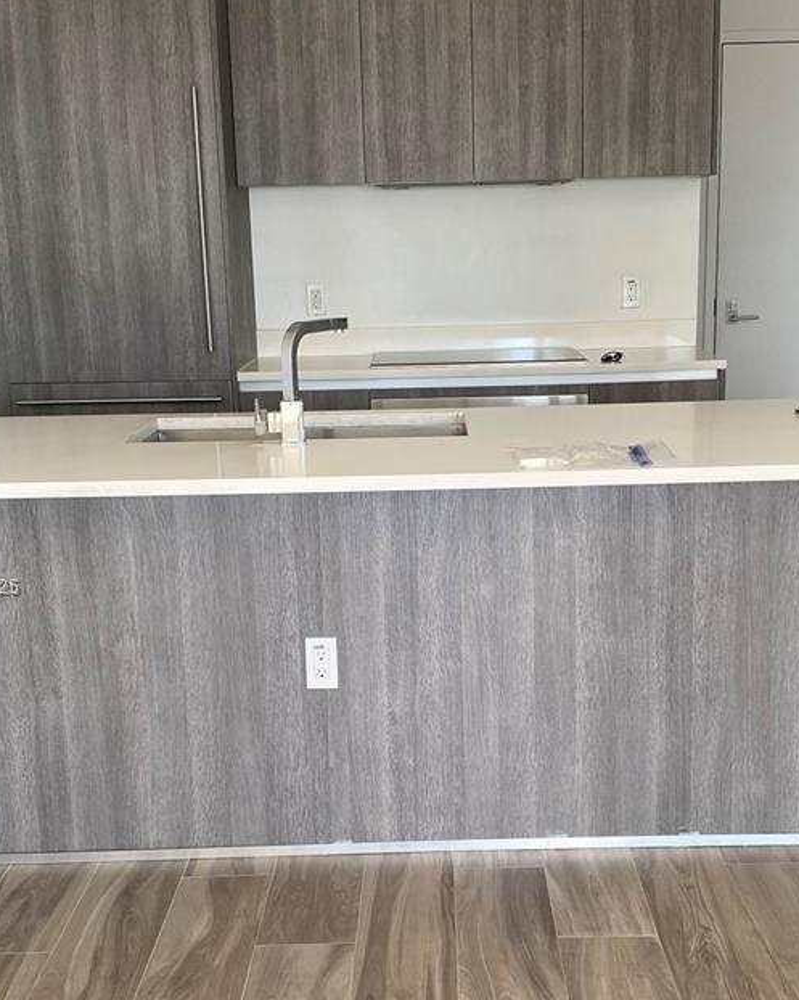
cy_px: 588
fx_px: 1449
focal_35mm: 49
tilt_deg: -13.1
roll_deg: +0.9
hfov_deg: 30.8
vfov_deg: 37.9
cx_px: 449
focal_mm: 4.25
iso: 80
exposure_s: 1/122
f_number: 1.8
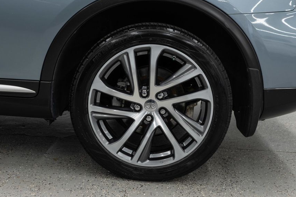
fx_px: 411
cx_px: 152
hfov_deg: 39.6
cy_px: 83
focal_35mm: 50
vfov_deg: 27.0
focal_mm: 28
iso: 200
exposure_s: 1/50
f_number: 3.2
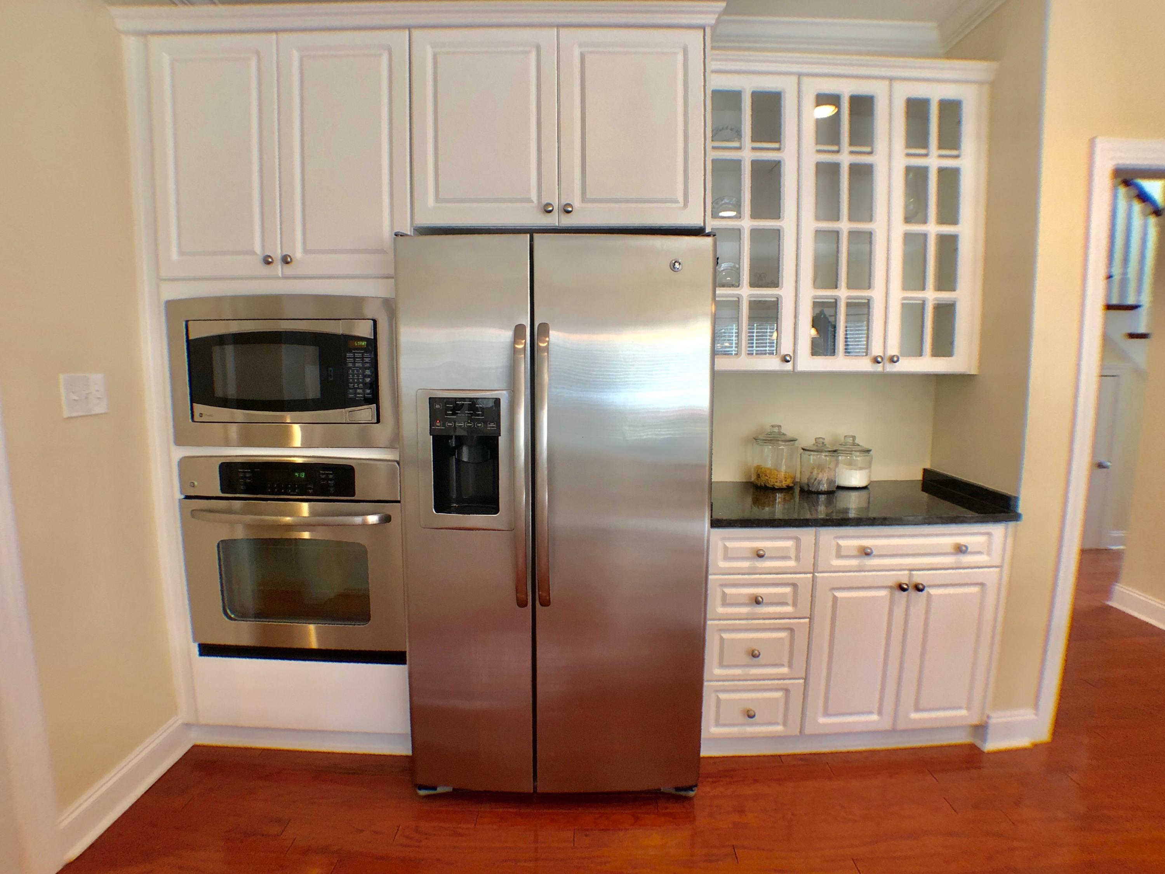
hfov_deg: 63.4
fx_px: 942
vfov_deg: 49.7
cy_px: 437
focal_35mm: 28
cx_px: 582
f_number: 1.8
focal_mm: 3.99
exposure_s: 1/20
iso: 38
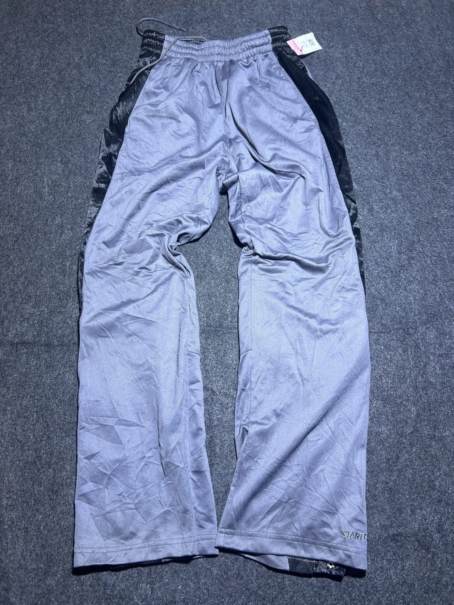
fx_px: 455
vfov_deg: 67.3
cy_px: 302
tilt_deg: -52.2
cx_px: 227
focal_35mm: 26
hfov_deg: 53.1
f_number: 1.5
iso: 80
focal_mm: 5.7
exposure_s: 1/50
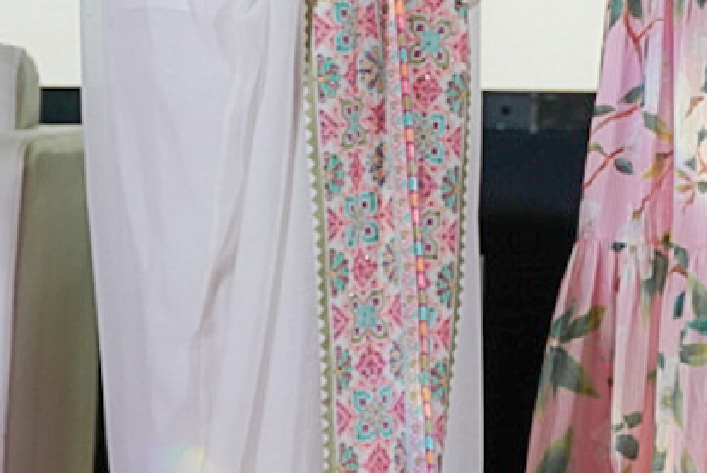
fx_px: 7311
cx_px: 861
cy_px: -195
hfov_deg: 5.5
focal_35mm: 372
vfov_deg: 3.7
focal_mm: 75
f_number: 2.8
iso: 125
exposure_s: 1/100
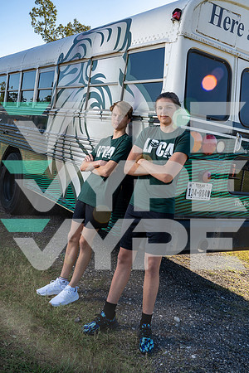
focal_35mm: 36
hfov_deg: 36.9
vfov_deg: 53.1
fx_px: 373
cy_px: 186
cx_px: 124
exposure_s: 1/250
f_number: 8
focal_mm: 36
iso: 320
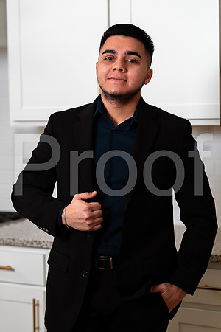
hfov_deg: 16.1
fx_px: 783
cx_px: 110
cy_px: 166
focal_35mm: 85
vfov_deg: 23.9
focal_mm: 85
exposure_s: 1/160
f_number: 3.2
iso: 50
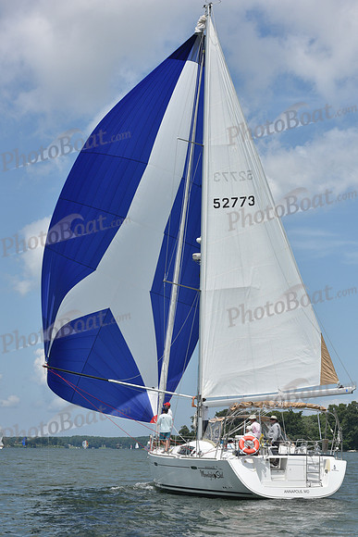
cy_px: 268
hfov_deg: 19.5
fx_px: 1043
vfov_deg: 28.8
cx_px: 179
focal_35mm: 70
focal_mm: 70
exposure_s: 1/1000
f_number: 11
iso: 320
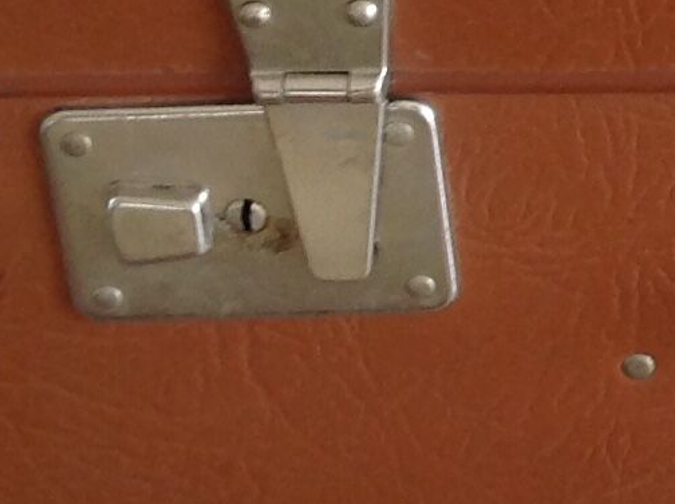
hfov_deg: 10.3
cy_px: -295
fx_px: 3503
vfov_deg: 8.0
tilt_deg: -29.6
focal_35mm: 180
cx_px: 1267
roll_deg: -0.1
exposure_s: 1/17
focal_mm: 4.28
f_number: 2.4
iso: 50
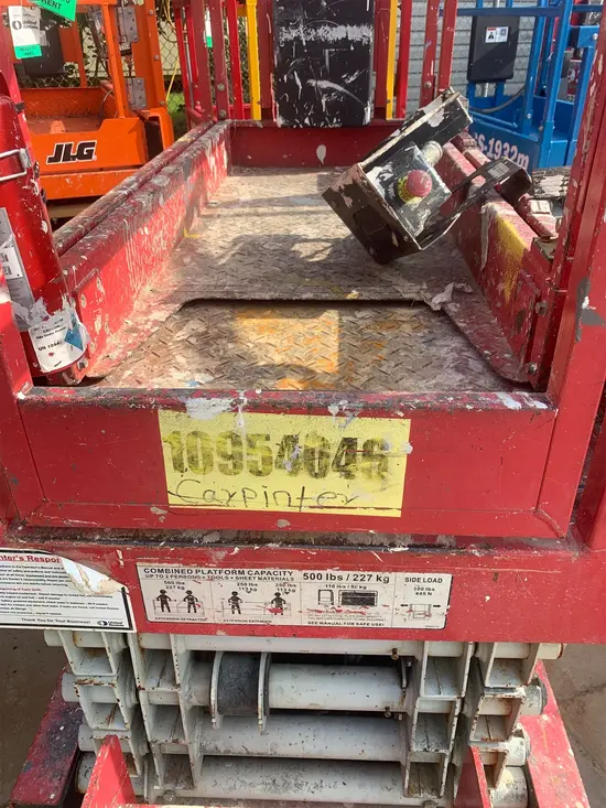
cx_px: 303
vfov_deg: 67.3
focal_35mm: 26
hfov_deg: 53.1
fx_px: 607
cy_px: 404
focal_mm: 4.25
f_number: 1.8
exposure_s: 1/765
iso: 25
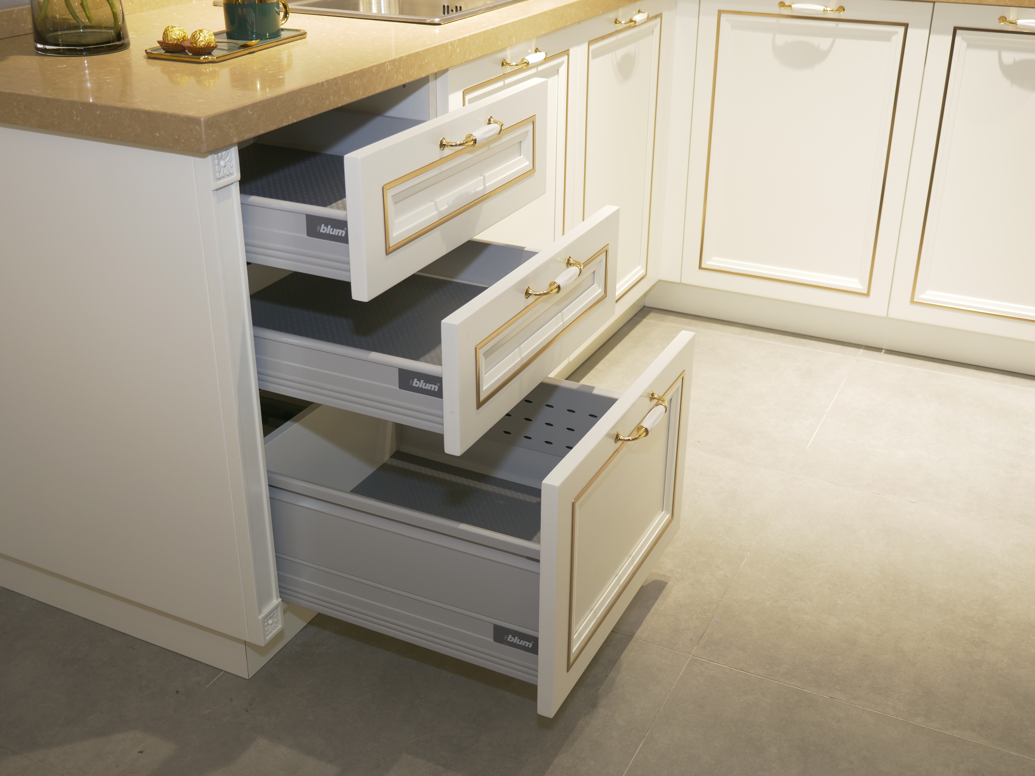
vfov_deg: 36.0
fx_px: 1196
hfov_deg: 46.8
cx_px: 518
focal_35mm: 40
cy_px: 388
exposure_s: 1/50
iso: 250
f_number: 3.2
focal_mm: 20
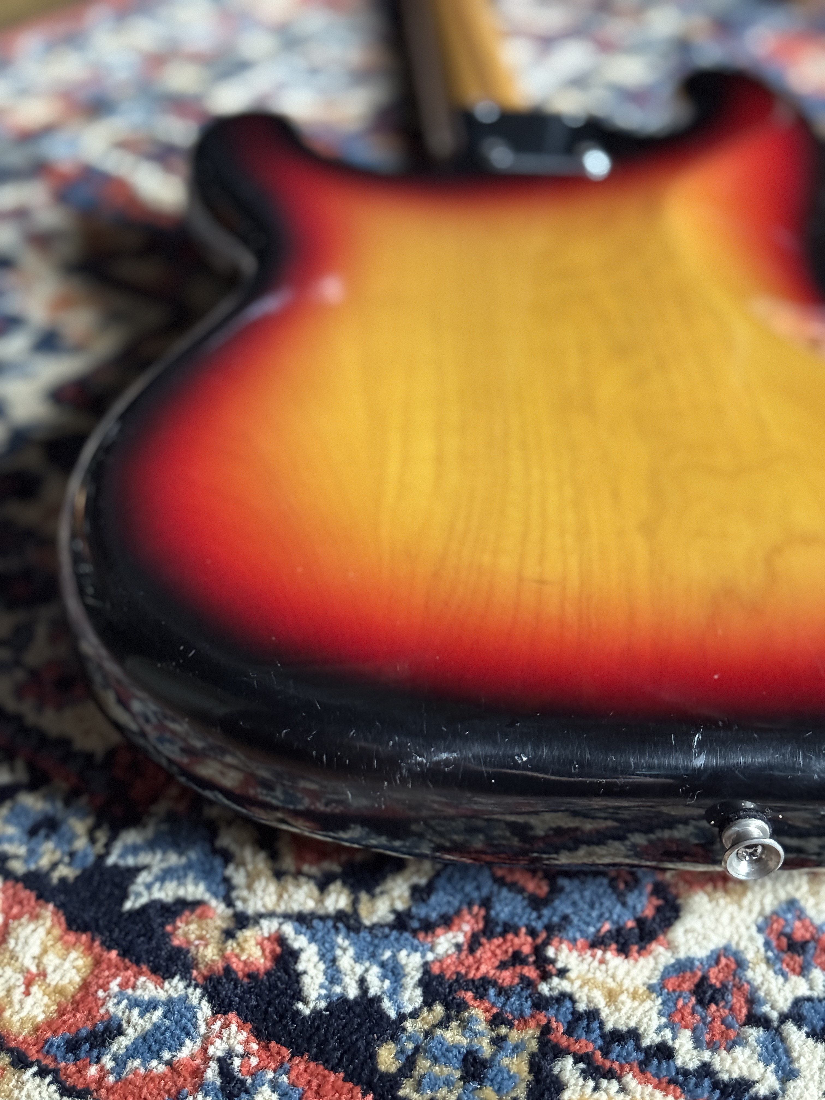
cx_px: 412
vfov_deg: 39.7
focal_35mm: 48
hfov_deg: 30.3
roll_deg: +0.4
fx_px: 1525
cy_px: 550
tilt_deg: -34.7
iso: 1000
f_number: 1.78
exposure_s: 1/18
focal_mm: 6.76
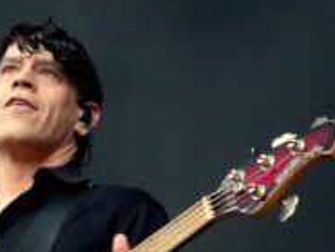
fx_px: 2256
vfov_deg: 6.4
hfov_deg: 8.5
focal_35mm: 233
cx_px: 20
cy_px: 234
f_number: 4.5
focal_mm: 39
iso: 6400
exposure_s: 1/50
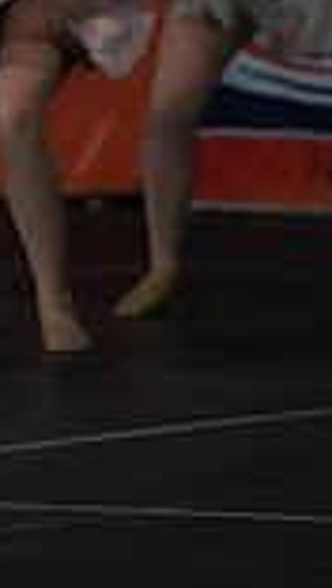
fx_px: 12774
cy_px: -36
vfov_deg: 2.6
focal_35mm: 818
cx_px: -736
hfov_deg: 1.5
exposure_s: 1/1000
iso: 12800
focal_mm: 210
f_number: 5
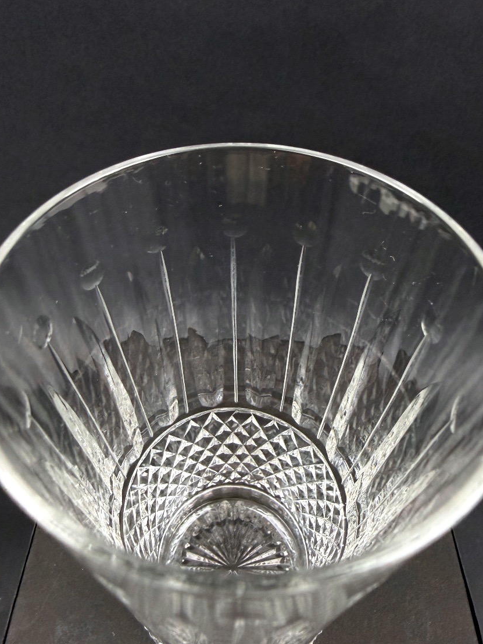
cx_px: 235
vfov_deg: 67.2
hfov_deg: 53.1
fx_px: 484
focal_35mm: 26
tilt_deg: -49.2
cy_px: 347
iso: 250
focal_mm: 2.22
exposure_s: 1/100
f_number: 2.2
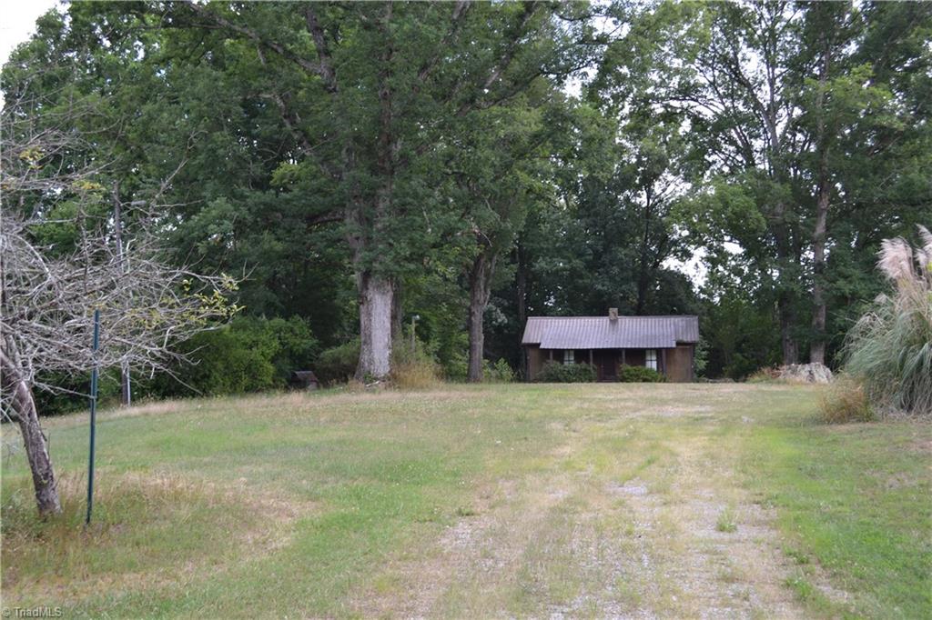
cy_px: 310
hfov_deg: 49.6
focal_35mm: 39
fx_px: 1009
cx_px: 466
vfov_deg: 34.2
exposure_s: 1/125
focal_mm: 26
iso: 200
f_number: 5.6
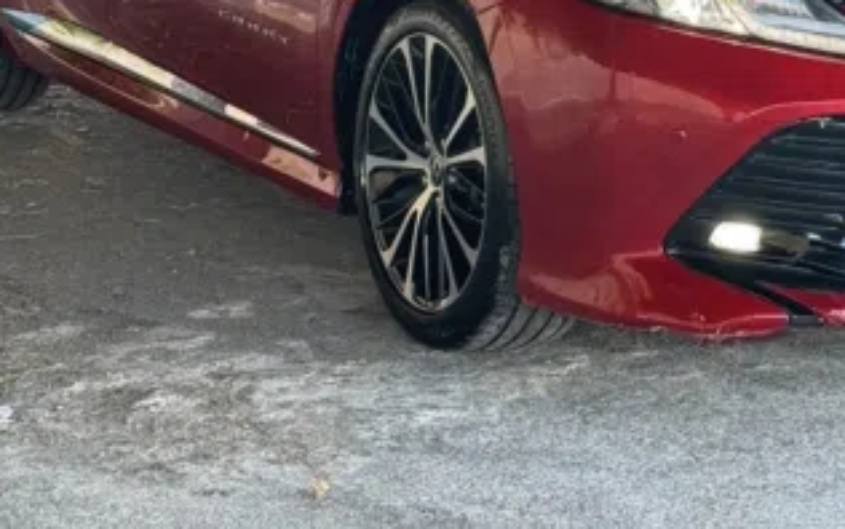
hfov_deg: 20.0
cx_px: 636
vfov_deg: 12.5
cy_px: -59
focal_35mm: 103
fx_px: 2374
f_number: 1.78
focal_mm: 6.76
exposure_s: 1/116
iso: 100
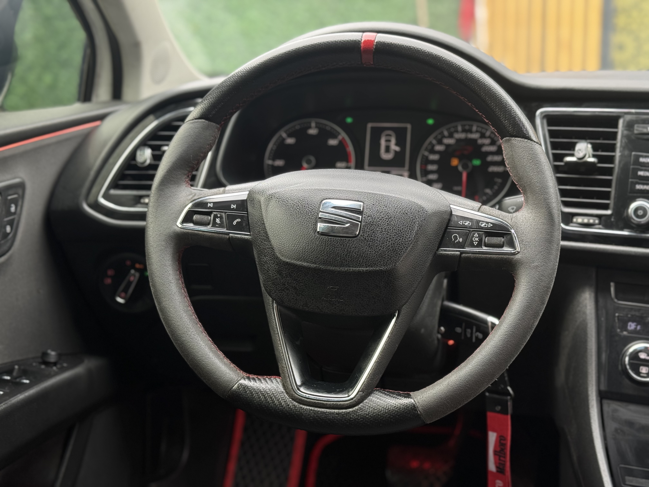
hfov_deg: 39.7
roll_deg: +2.6
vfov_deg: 30.3
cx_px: 324
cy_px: 244
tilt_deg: -13.7
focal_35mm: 48
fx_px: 900
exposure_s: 1/121
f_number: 1.78
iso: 64
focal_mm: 6.76
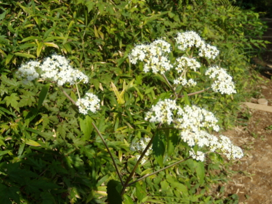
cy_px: 102
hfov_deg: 51.4
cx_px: 136
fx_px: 283
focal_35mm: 36
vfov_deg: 39.7
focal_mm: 6.4
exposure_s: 1/500
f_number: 3.6
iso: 80
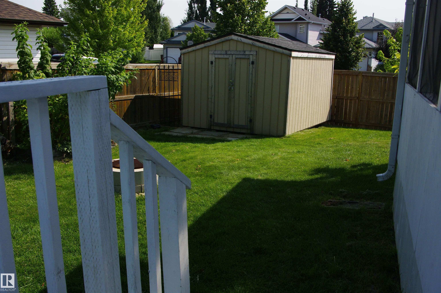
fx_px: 422
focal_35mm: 34
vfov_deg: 38.3
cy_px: 146
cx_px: 220
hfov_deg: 55.2
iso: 400
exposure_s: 1/500
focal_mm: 23
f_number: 9.5
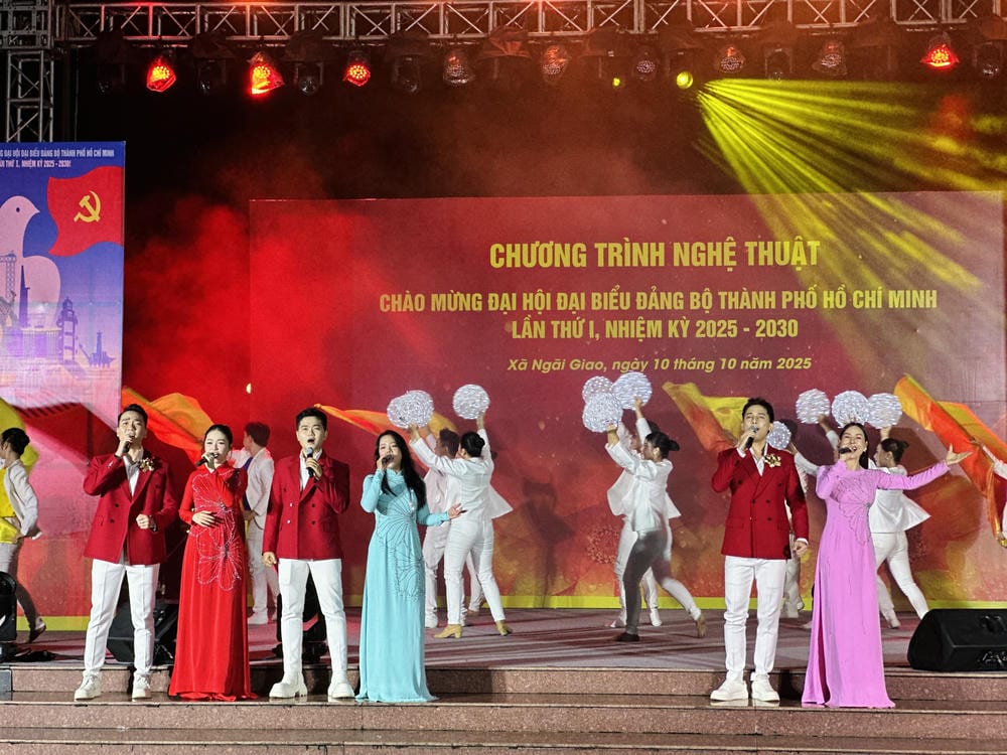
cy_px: 378
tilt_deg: +4.0
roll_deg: +0.2
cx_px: 504
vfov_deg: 19.1
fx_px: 2240
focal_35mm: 77
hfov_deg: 25.3
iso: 125
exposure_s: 1/33
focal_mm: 9
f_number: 2.8
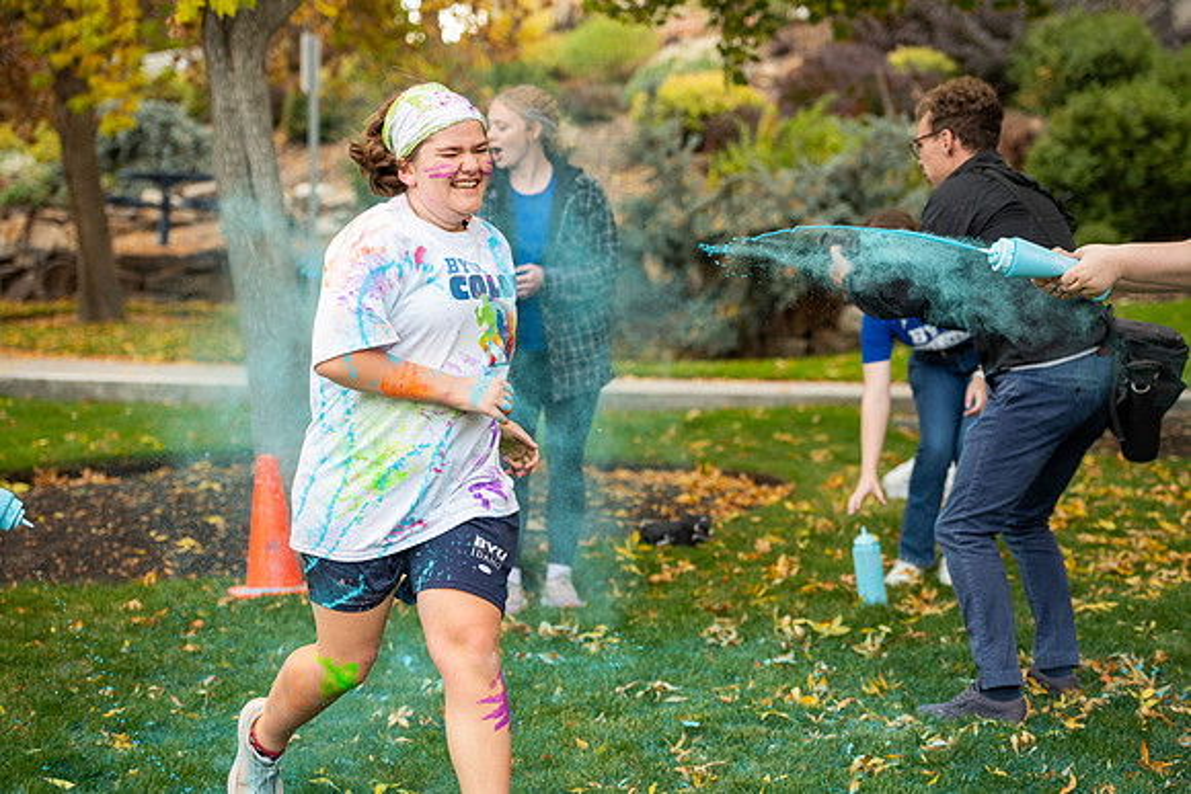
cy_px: 397
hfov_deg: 25.4
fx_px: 2647
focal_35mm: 80
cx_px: 596
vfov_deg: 17.1
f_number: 2.8
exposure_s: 1/1000
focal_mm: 80
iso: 125
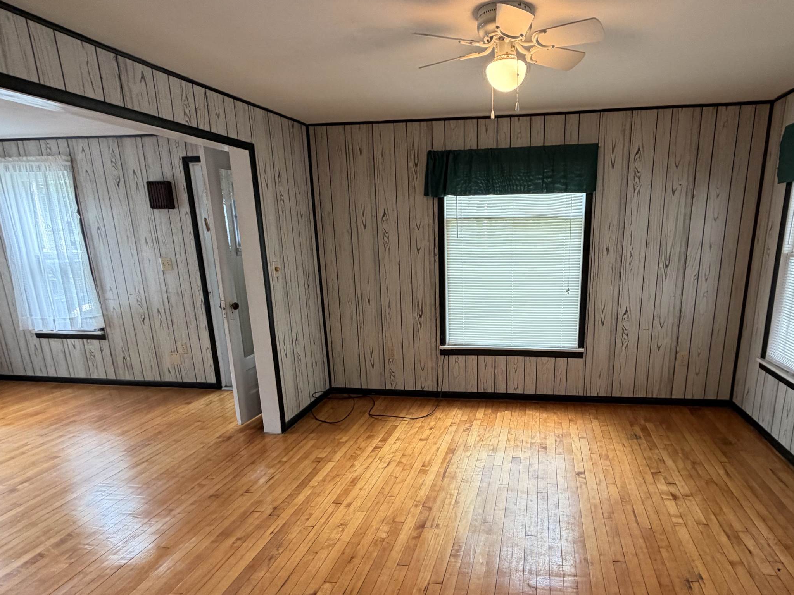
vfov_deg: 63.0
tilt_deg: -14.0
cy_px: 351
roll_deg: +1.0
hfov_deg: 78.0
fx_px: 482
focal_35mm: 21
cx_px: 482
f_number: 2.2
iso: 160
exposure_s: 1/60
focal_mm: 2.22
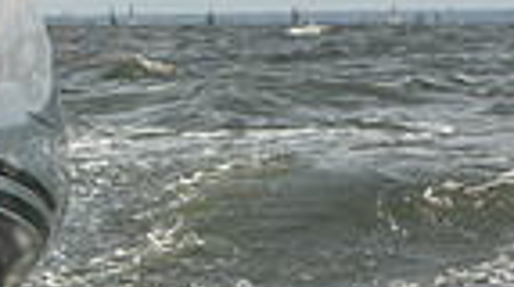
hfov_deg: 7.0
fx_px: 4056
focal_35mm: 298
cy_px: -56
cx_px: -507
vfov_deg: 4.1
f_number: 9
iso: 250
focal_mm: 70
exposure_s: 1/800
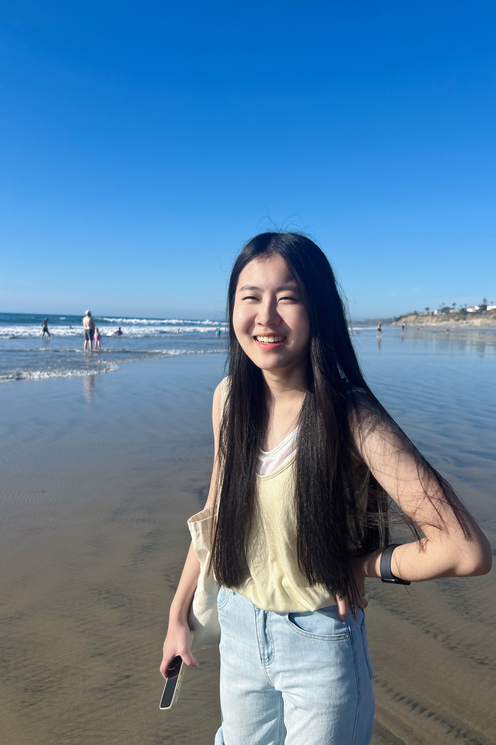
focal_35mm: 28
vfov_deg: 65.5
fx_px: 579
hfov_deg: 46.3
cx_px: 284
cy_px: 367
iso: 50
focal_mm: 5.7
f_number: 1.5
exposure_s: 1/5076
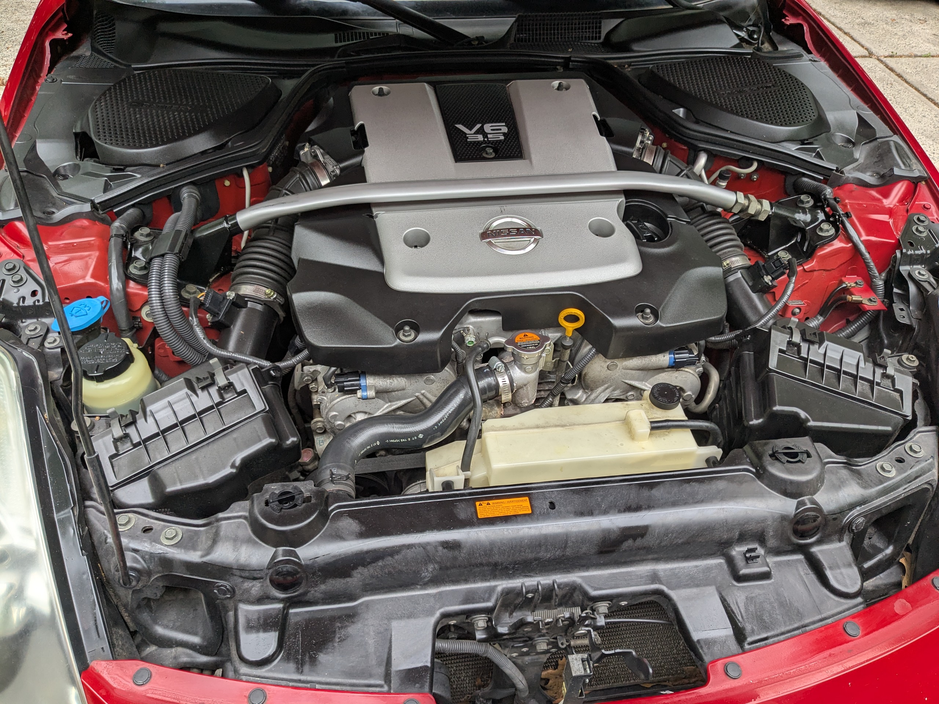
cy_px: 352
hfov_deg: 65.3
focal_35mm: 27
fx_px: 732
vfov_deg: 51.4
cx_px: 470
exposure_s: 1/229
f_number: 1.73
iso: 50
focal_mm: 4.38
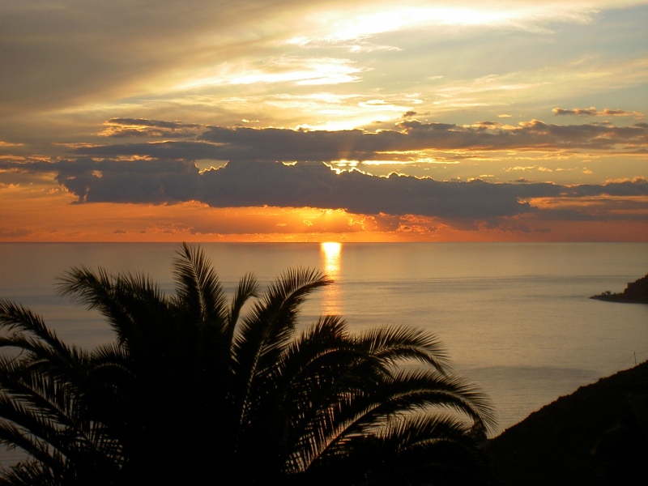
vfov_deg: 14.5
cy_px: 243
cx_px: 324
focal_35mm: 102
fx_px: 1909
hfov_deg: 19.3
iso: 50
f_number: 4.9
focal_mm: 16.8
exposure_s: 1/200
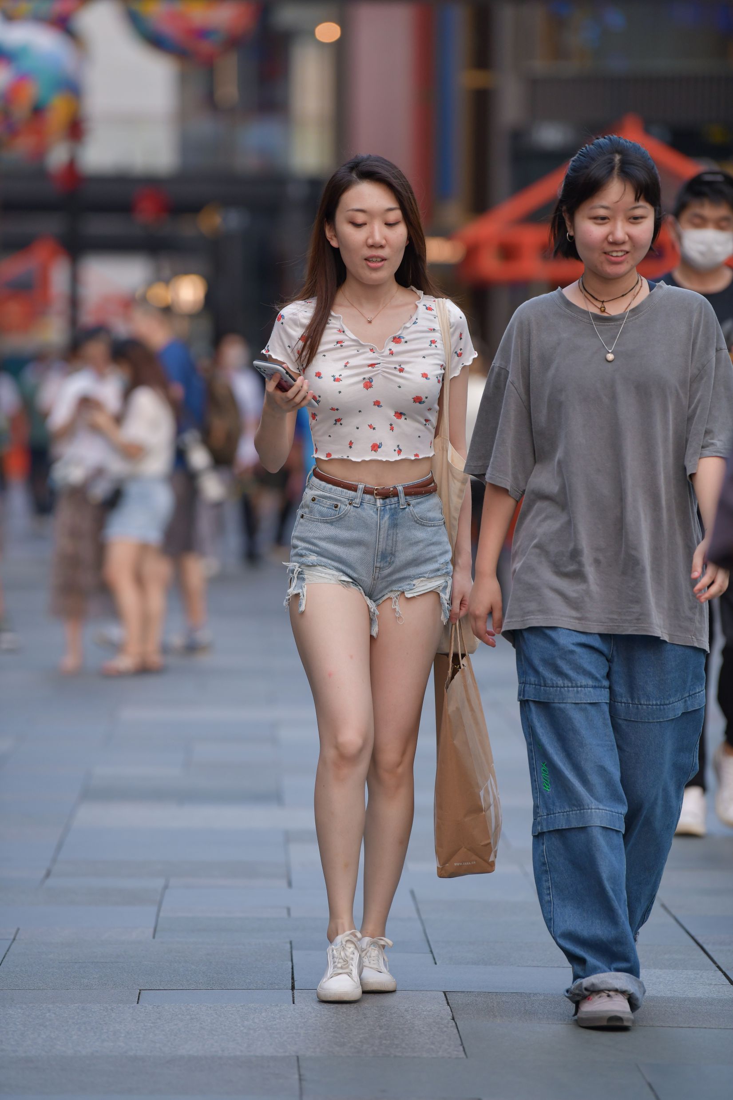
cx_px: 366
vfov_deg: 10.3
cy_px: 550
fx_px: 6107
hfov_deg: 6.9
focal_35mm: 200
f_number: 3.5
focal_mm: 200
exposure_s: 1/640
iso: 500
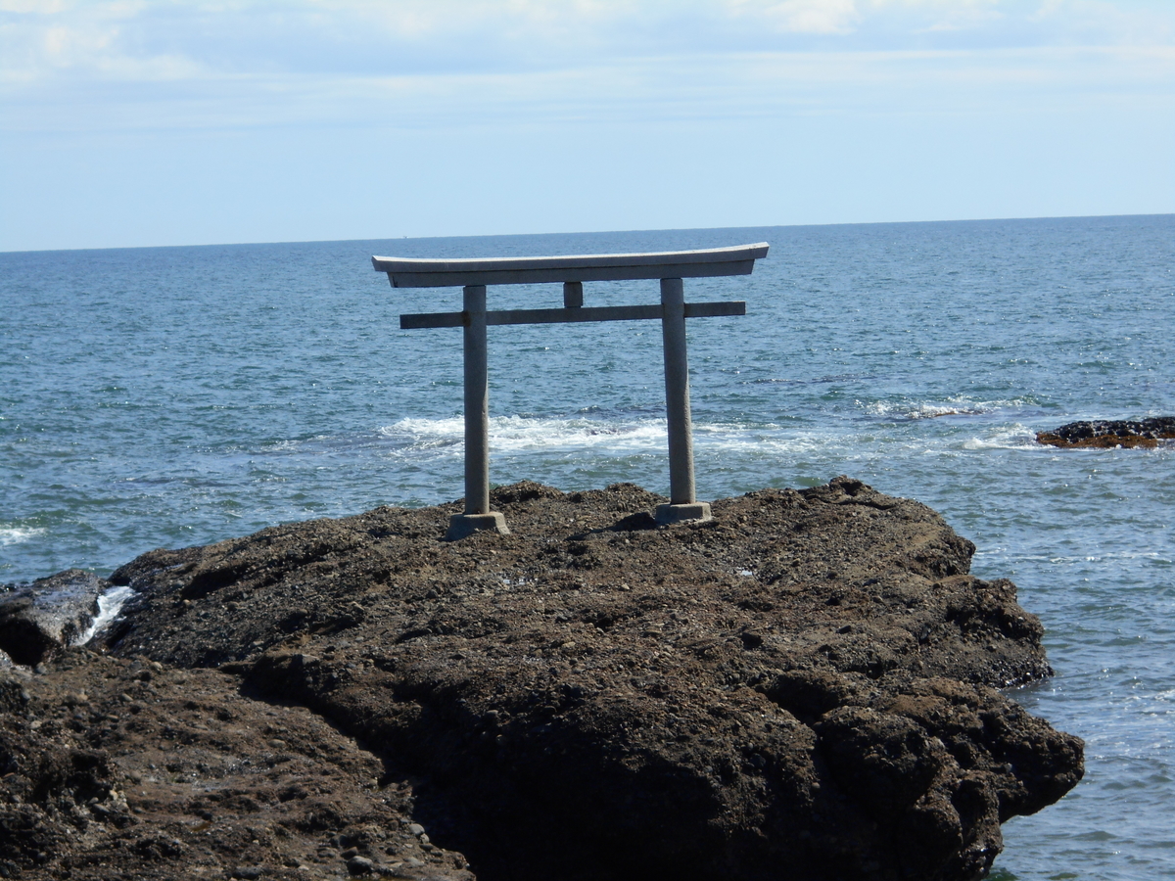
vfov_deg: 11.4
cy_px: 440
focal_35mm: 130
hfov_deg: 15.2
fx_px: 4413
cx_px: 588
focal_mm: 23
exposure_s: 1/320
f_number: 6.5
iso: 80
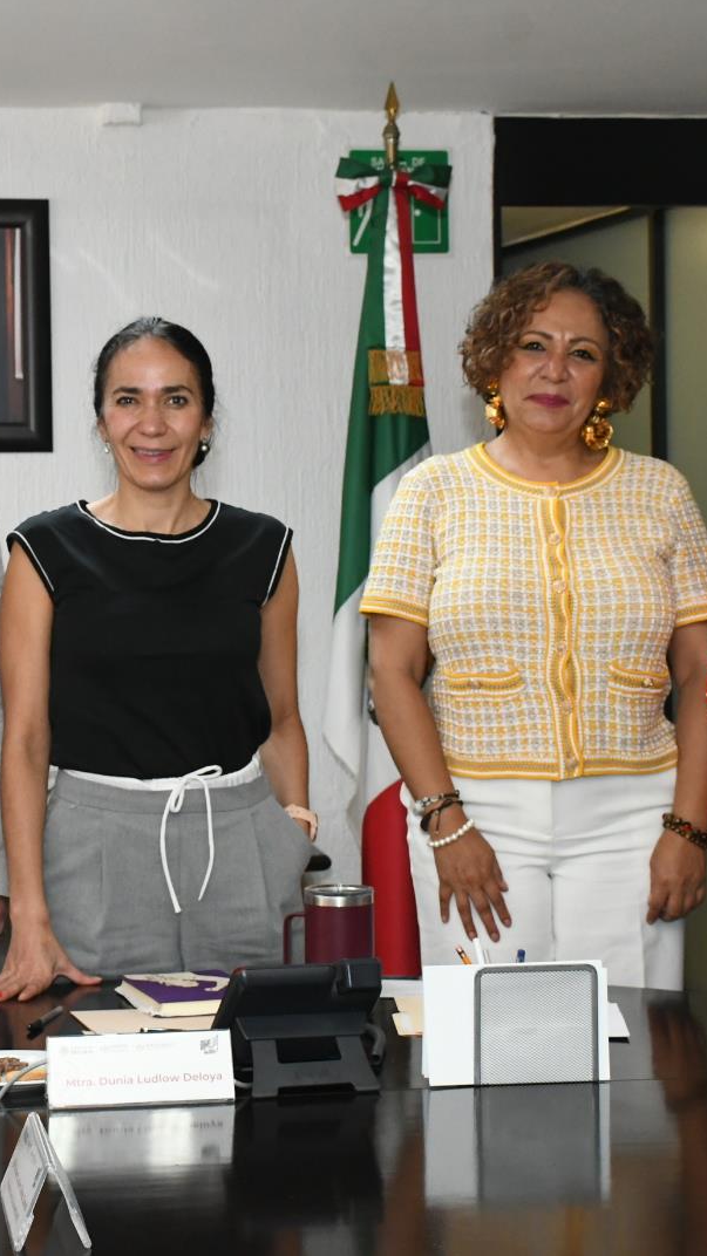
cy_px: 627
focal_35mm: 76
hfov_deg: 15.8
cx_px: 183
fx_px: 2533
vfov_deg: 27.9
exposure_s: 1/160
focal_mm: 32
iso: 2500
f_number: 7.1
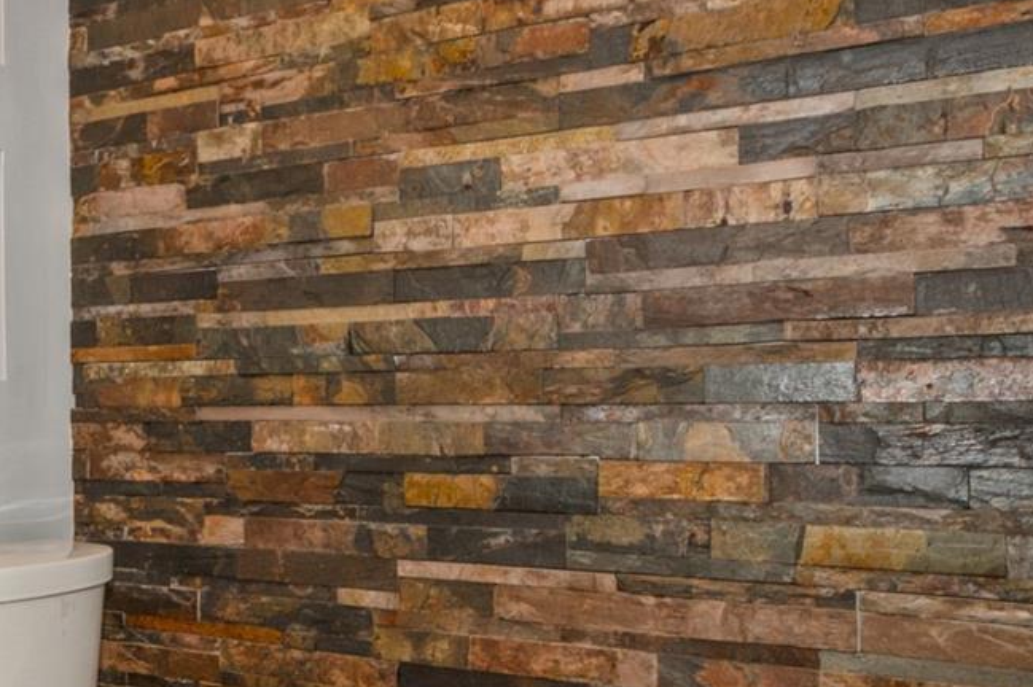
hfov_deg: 47.3
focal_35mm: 37
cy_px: 453
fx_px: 1061
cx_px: 126
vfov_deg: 35.6
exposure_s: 1/60
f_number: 5
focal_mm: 10
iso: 250
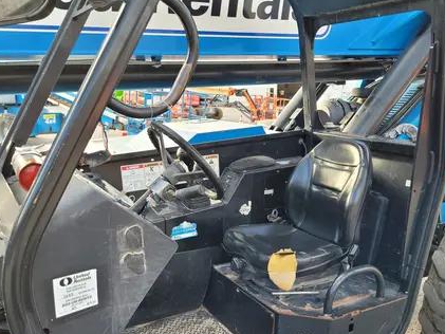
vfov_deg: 41.5
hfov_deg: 53.8
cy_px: 208
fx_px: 437
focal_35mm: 34
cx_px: 251
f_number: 1.8
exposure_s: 1/120
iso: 40
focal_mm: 5.4
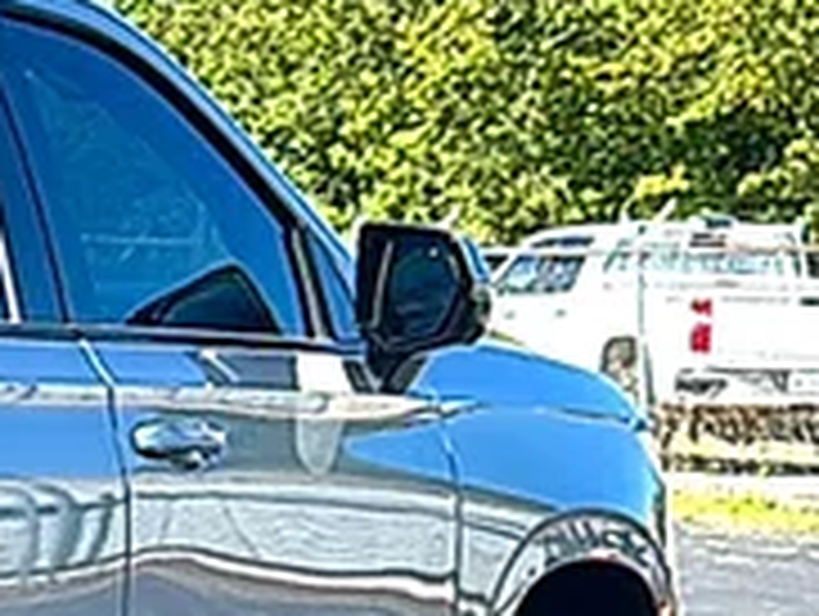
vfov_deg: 10.1
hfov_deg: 12.2
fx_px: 3459
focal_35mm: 146
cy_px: 605
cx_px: -720
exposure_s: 1/2119
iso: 80
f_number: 1.78
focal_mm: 6.86
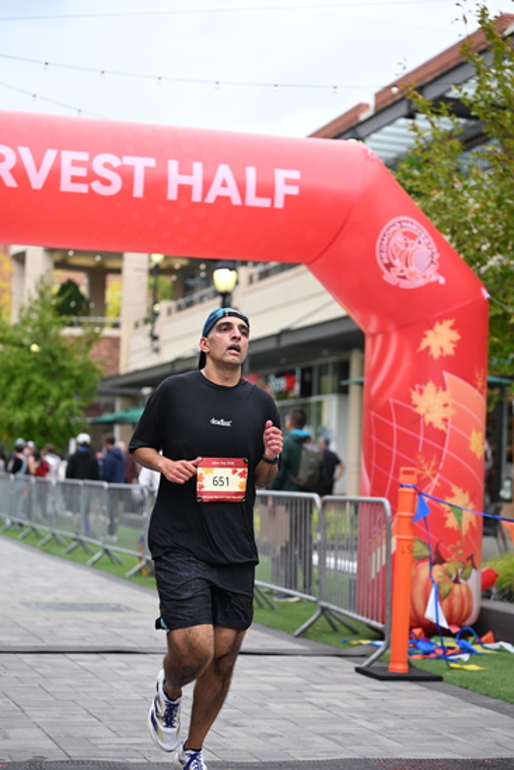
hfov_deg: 19.5
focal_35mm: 70
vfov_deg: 28.8
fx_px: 1498
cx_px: 257
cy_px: 385
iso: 640
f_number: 2.8
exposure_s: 1/2000
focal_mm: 70
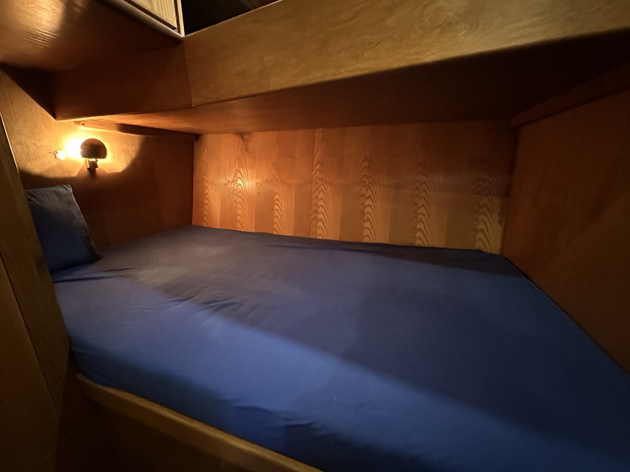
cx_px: 315
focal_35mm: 14
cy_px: 236
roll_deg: +1.7
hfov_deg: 102.1
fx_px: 255
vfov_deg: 85.7
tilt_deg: -14.3
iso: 1600
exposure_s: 1/31
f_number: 2.2
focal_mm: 2.22
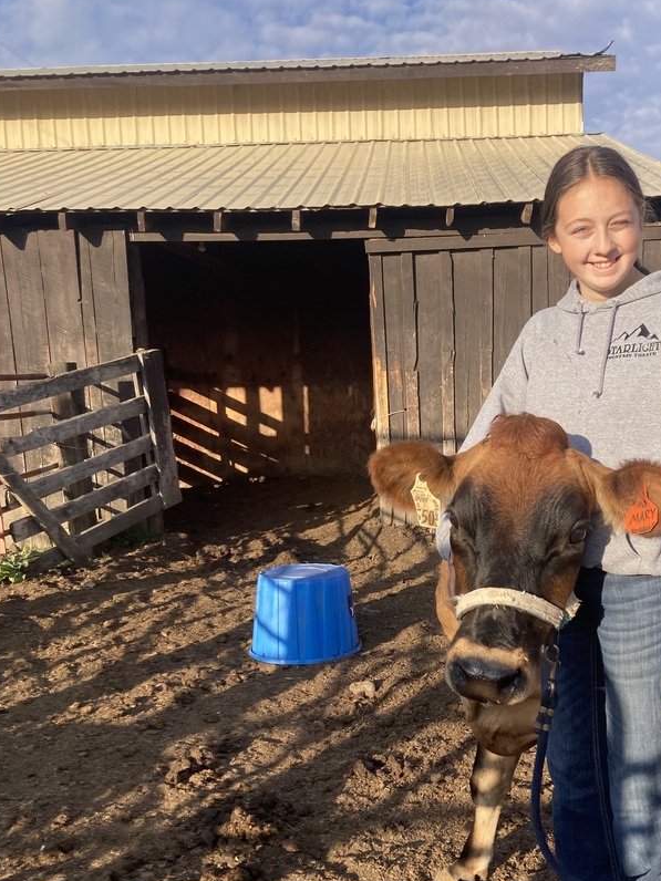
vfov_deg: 50.9
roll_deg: +1.0
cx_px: 412
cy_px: 538
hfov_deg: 39.4
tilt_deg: -9.1
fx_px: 917
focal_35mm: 36
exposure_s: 1/1156
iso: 20
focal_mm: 3.99
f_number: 1.8
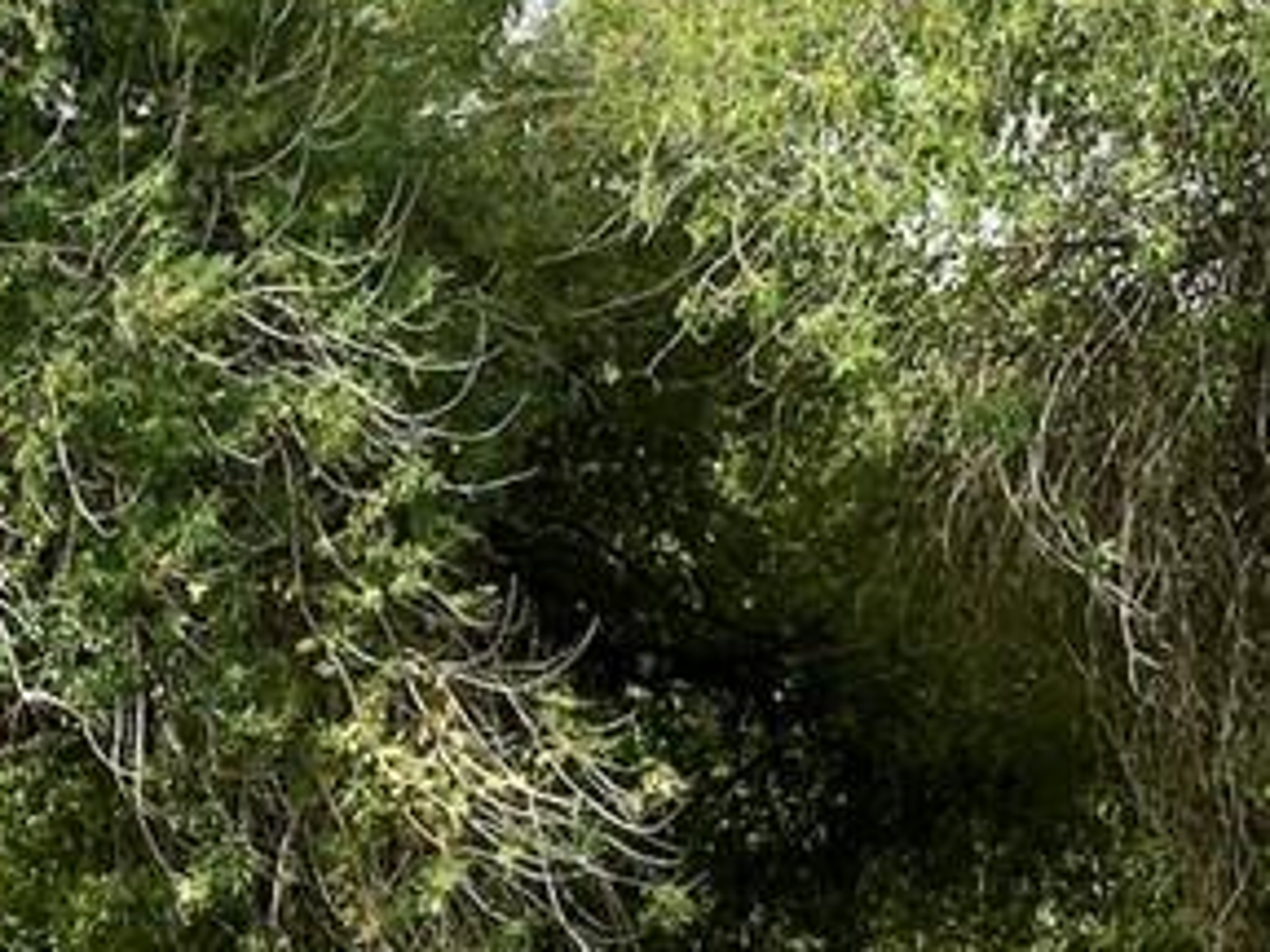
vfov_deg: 14.3
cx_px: 79
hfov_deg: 18.7
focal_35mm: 103
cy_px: 785
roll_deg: -0.6
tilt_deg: +5.0
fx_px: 3779
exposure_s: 1/1026
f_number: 2.2
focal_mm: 4.15
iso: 25
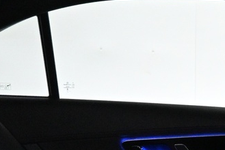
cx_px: 272
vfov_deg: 11.3
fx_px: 738
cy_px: 200
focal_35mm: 118
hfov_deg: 16.6
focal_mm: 16
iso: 4000
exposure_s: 1/60
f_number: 3.5
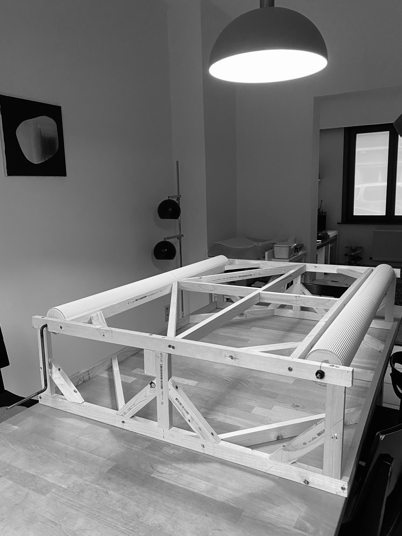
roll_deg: +1.6
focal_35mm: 27
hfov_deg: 51.4
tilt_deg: -8.9
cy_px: 264
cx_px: 202
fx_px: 418
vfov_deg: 65.3
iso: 250
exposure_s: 1/60
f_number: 1.8
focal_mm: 4.25
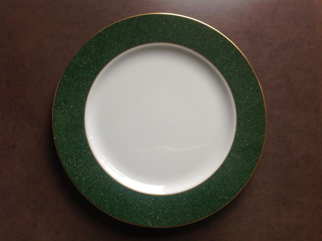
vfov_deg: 40.6
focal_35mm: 35
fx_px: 325
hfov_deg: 52.7
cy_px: 120
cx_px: 161
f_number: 2.4
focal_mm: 4.28
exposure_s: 1/60
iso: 50
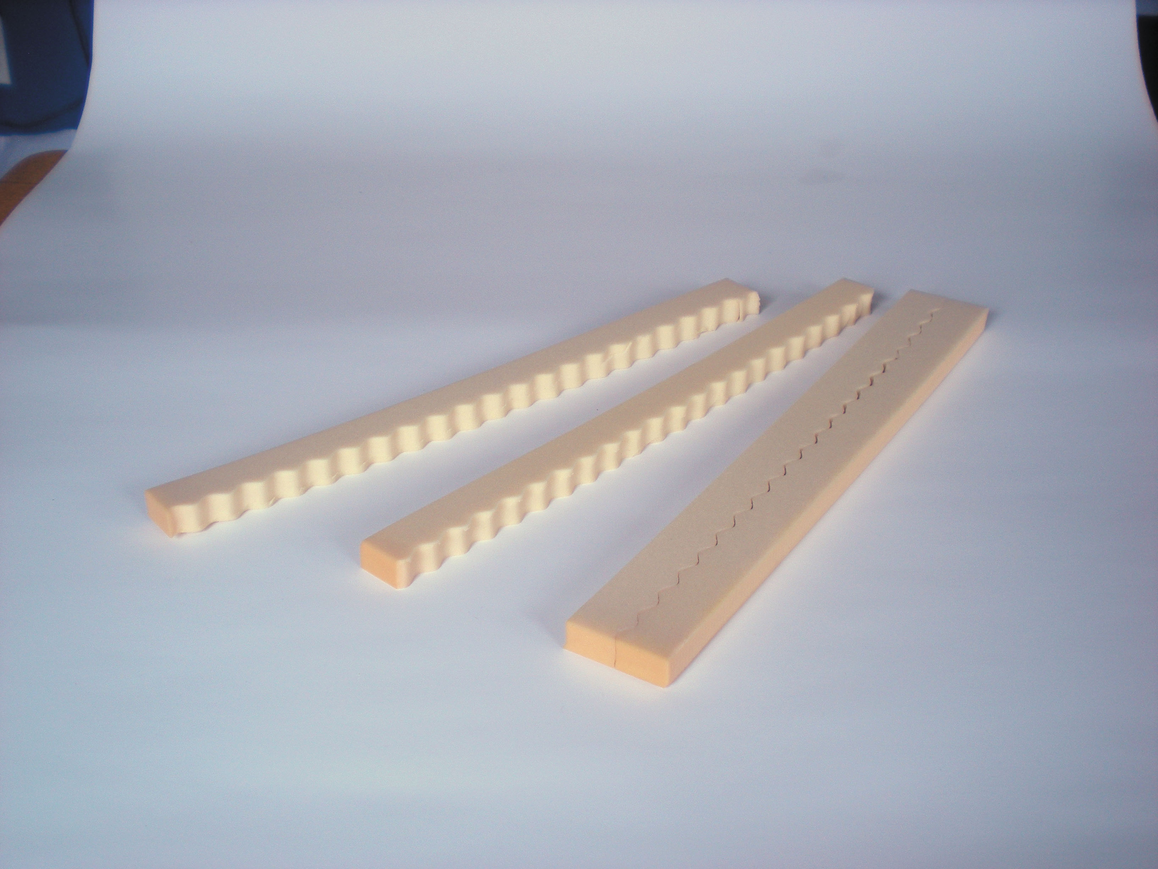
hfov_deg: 42.9
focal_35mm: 44
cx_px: 579
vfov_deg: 32.9
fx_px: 1472
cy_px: 434
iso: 64
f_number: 3.5
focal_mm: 7.4
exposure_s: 1/8.7
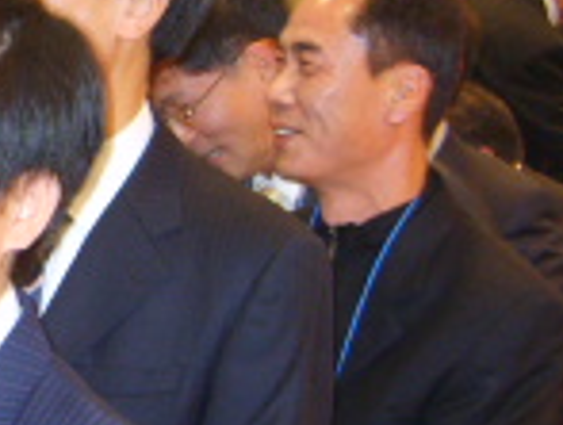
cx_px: -176
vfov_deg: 9.8
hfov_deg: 12.5
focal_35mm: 152
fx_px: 2478
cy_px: 157
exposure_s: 1/30
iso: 157
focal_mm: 7.4
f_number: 2.8
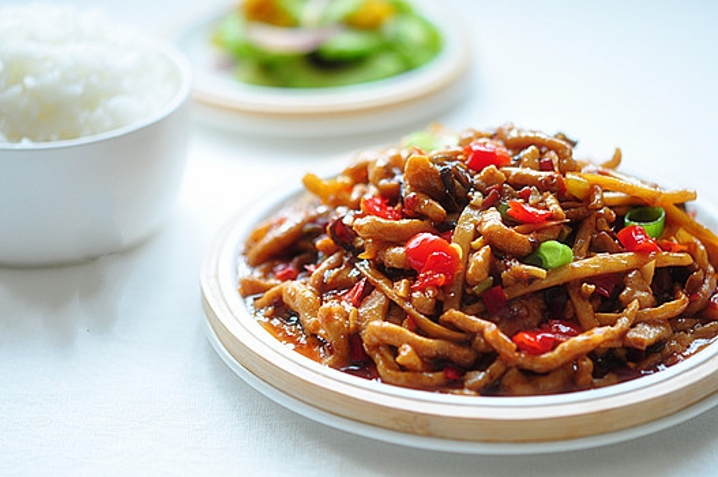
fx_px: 1793
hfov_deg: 22.6
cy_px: 238
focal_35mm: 90
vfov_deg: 15.2
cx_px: 359
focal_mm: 60
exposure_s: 1/125
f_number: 3
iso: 400
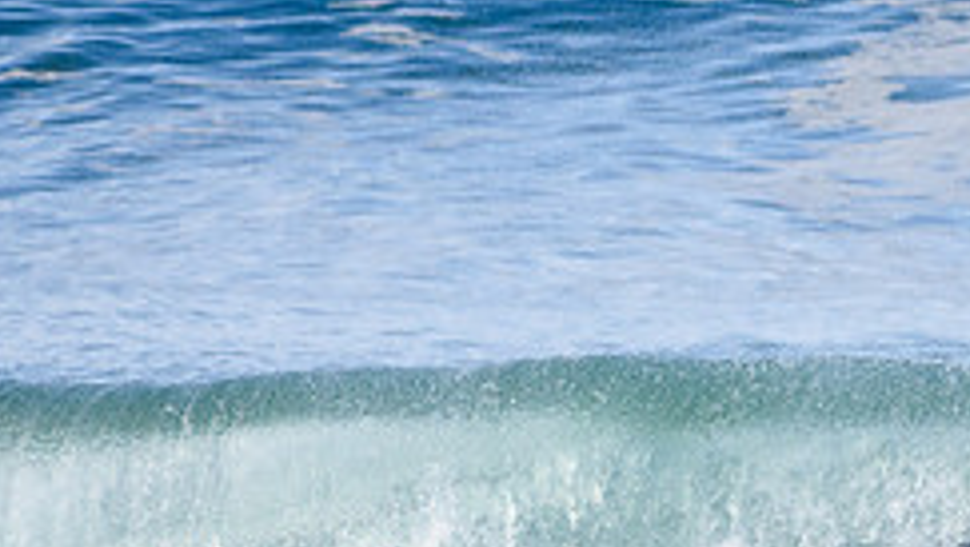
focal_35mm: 1873
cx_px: 1050
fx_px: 48201
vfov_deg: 0.7
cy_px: 665
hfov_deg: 1.2
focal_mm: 500
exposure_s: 1/2000
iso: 560
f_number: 5.6
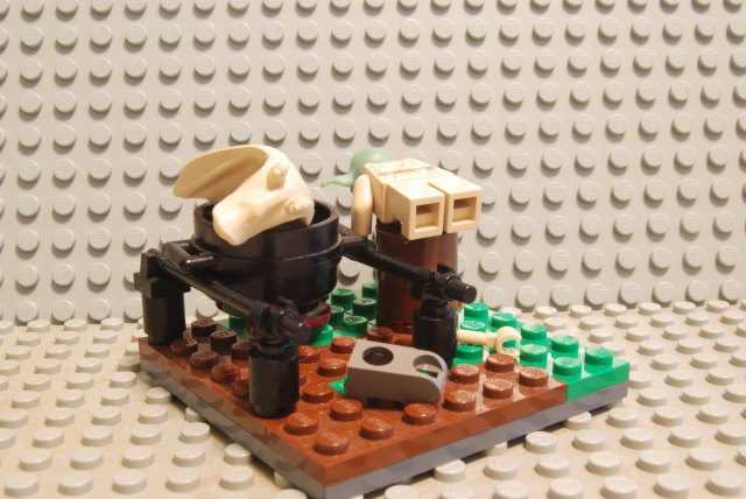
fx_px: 1058
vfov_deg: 26.5
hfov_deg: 38.8
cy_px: 250
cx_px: 373
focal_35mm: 51
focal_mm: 34
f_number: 22
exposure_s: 25
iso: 100
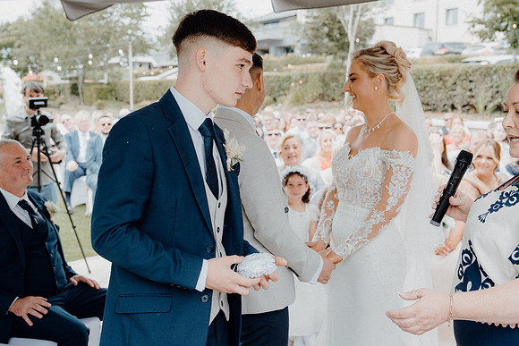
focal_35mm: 48
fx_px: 692
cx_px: 260
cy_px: 173
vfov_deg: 28.1
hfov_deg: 41.1
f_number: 3.5
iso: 125
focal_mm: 32
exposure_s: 1/200
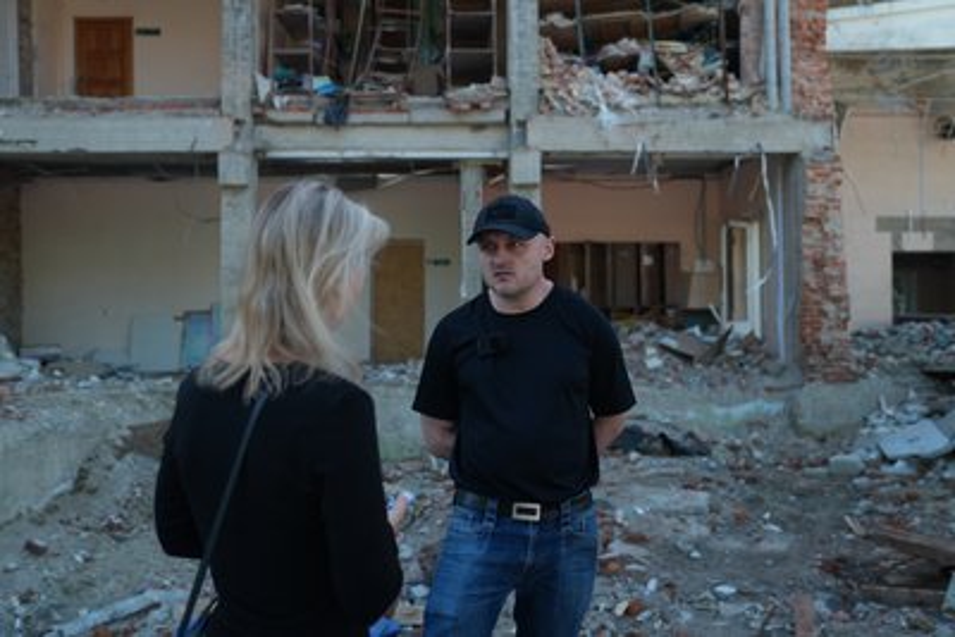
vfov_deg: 41.1
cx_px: 478
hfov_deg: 58.7
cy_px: 318
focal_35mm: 32
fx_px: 849
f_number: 2.8
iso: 500
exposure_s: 1/200
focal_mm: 32
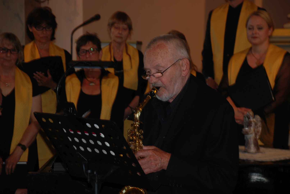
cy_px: 97
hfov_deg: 16.1
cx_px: 145
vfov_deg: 10.8
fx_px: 1028
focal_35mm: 128
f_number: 5.6
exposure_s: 1/20
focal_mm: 85
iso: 200
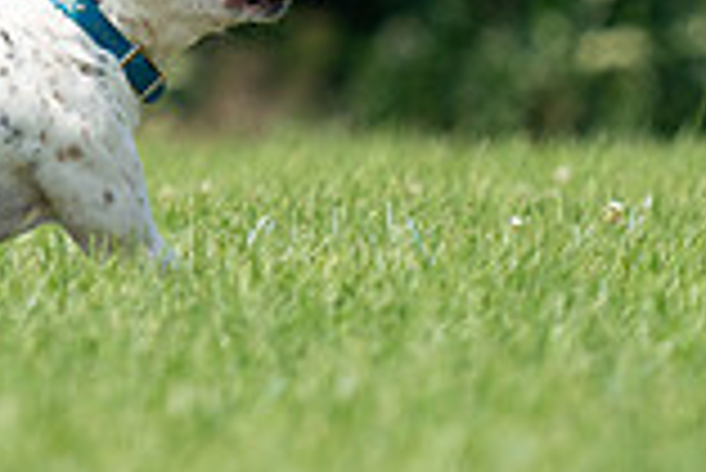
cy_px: -227
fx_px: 37216
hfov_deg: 1.1
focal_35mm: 1896
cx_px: 85
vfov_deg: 0.7
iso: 1250
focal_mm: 512
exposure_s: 1/4000
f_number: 6.3
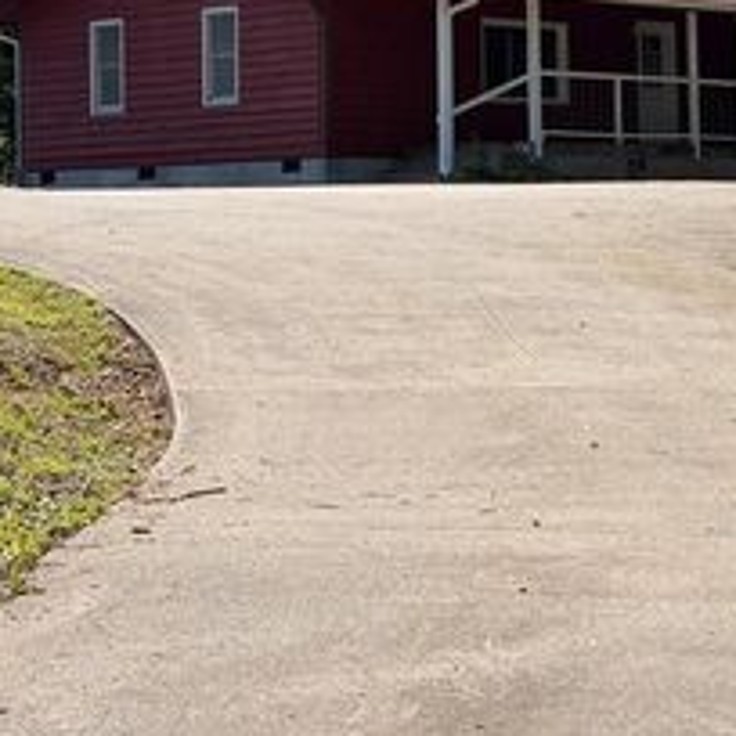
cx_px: 635
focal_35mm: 104
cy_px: 121
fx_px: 2502
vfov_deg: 16.6
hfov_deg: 16.6
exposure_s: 1/2667
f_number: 1.78
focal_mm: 6.76
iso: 80
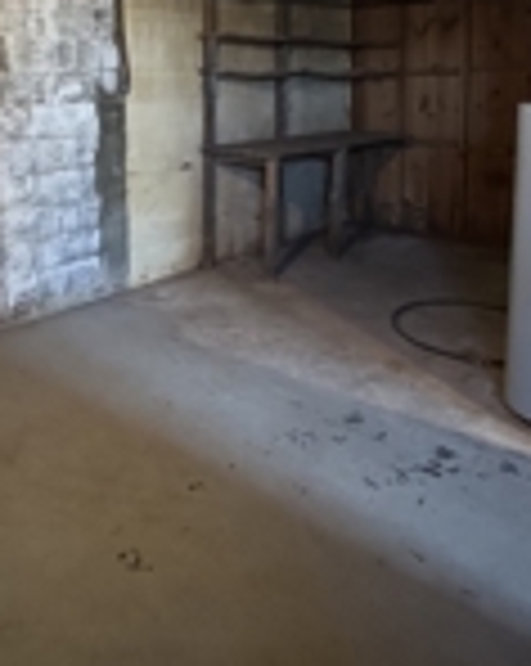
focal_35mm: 37
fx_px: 728
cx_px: 104
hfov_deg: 38.5
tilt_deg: -4.8
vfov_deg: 46.9
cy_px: 148
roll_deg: +1.7
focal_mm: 2.22
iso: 1600
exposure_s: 1/40
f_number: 2.2
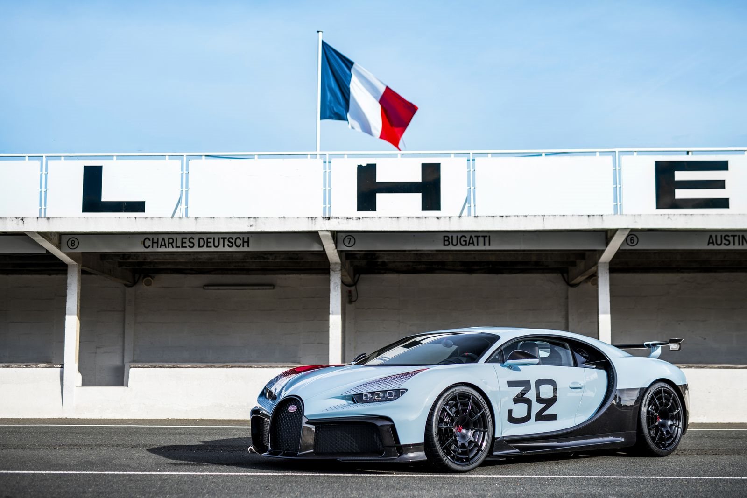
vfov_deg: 27.0
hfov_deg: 39.6
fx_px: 1038
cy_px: 249
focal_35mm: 50
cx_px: 374
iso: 31
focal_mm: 50
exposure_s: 1/500
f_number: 2.2
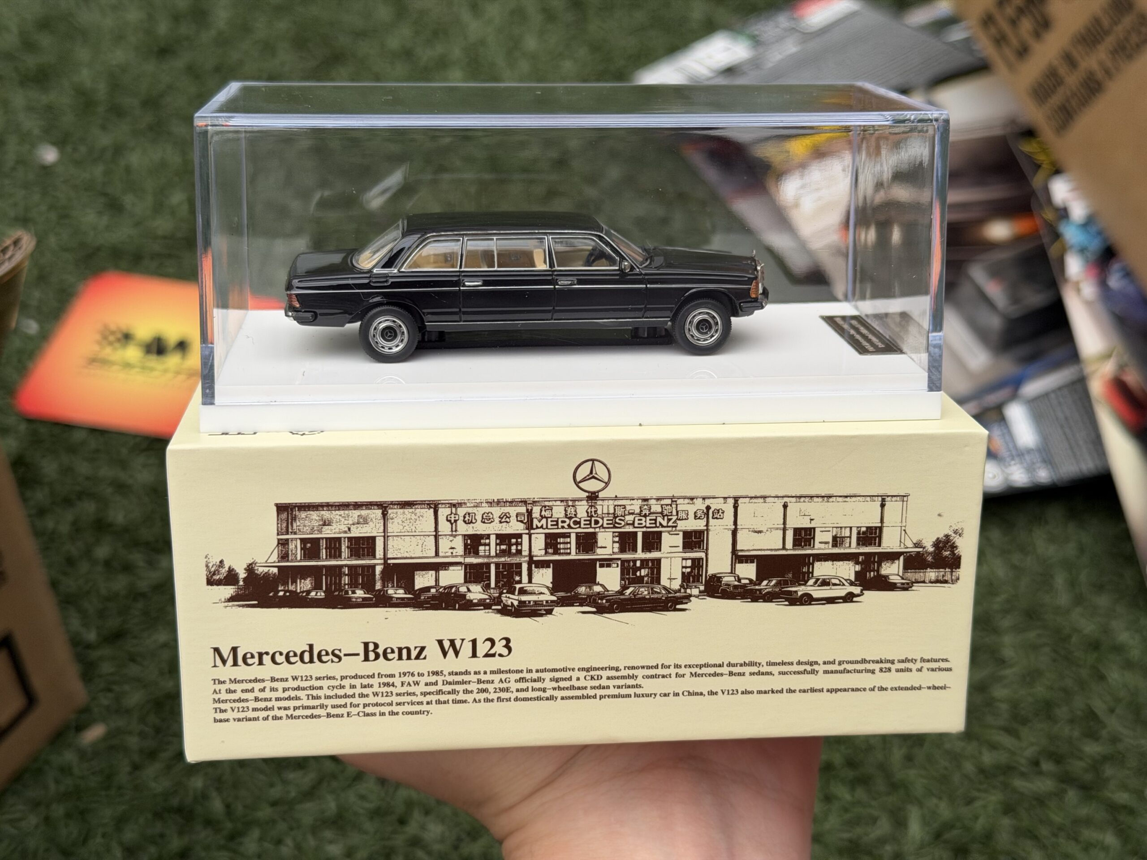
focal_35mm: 48
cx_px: 574
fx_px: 1590
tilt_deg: -46.6
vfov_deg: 30.3
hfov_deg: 39.7
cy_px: 430
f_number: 1.78
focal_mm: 6.76
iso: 100
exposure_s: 1/84
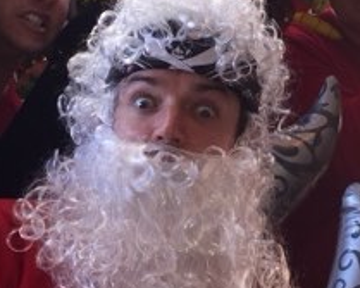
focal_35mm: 103
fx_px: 1097
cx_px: 257
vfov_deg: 14.9
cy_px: 128
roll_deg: -1.9
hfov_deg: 18.6
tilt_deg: +8.6
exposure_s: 1/30
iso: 32
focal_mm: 4.15
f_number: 2.2
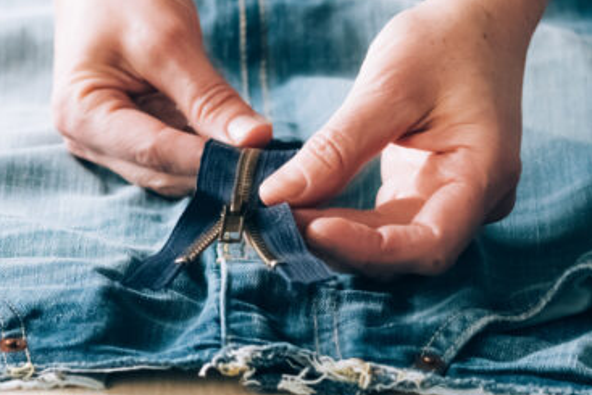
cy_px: -49
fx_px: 3438
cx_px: 6
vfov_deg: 6.5
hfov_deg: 9.8
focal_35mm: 209
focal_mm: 50
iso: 640
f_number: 4
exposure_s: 1/50
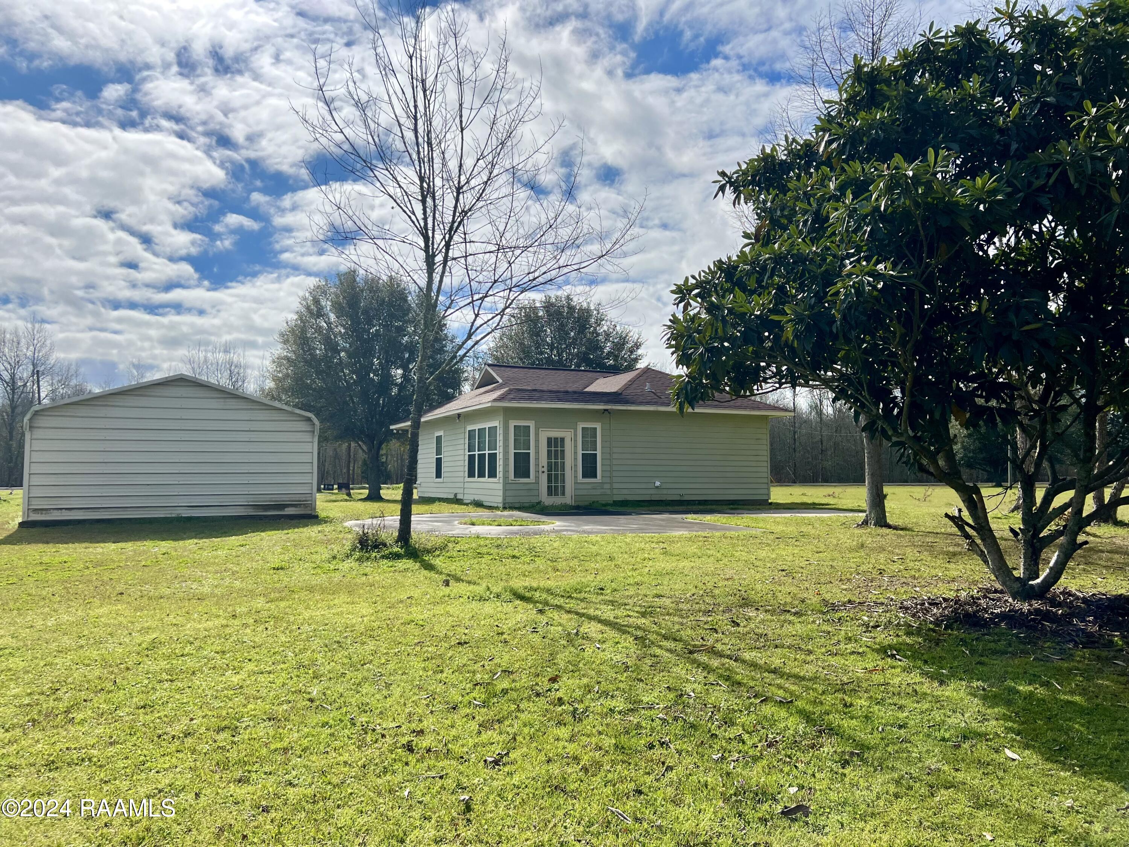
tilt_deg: +3.4
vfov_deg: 53.1
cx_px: 564
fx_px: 848
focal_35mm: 26
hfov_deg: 67.3
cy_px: 424
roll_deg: +0.1
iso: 50
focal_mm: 5.7
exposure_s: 1/12658
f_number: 1.5
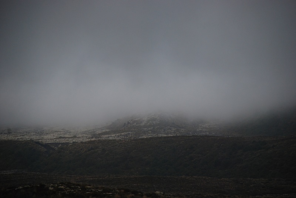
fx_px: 1667
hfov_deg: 10.1
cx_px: 148
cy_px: 99
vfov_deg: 6.8
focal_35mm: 202
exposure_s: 1/640
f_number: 5.6
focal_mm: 135
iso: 400
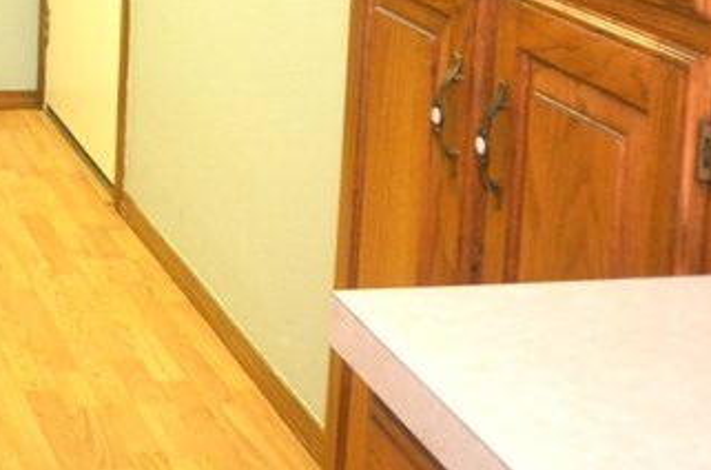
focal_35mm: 112
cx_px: -298
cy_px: -274
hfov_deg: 16.9
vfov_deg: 11.6
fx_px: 2205
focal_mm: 22
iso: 400
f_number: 4
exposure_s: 1/60
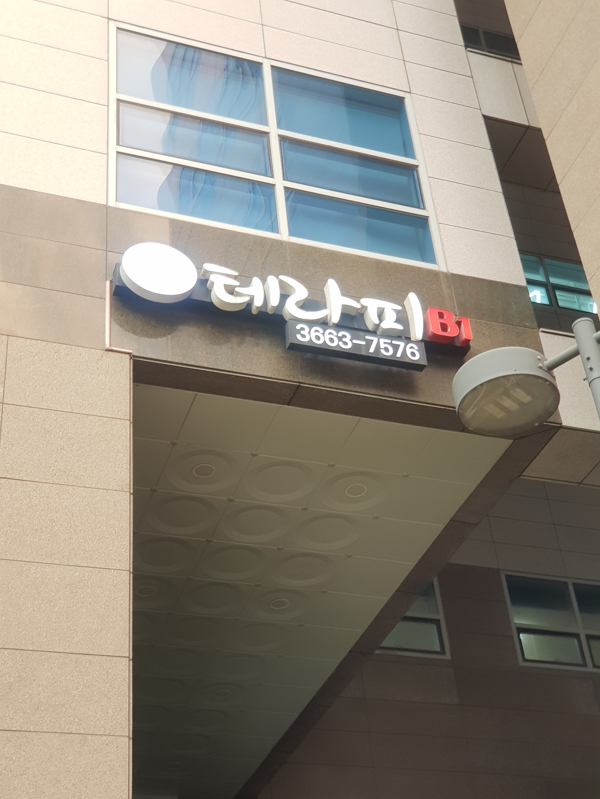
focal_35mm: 52
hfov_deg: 28.0
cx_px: 300
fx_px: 1202
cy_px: 400
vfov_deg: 36.8
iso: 80
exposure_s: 1/30
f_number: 2.4
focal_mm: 6
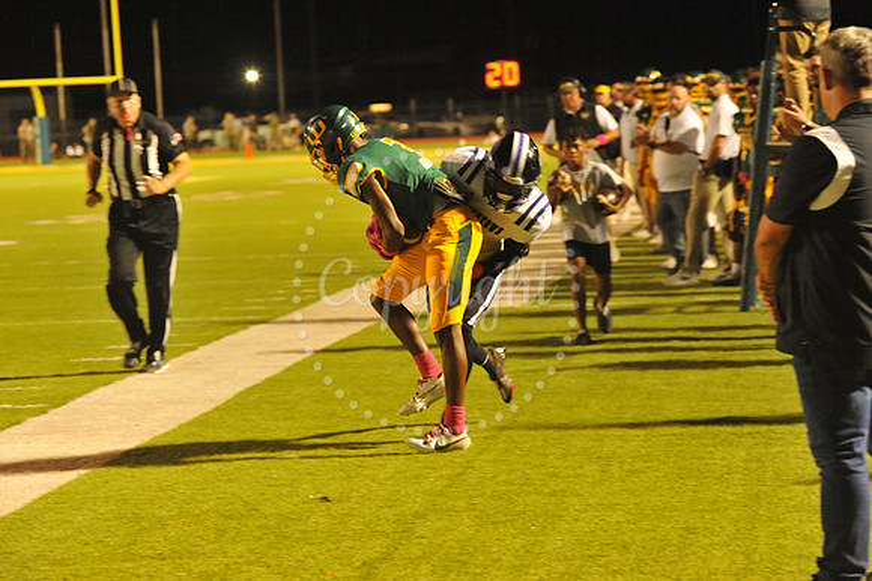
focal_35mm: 112
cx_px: 436
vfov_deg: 12.2
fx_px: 2711
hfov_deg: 18.3
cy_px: 290
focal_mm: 112
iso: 6400
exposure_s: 1/200
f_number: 5
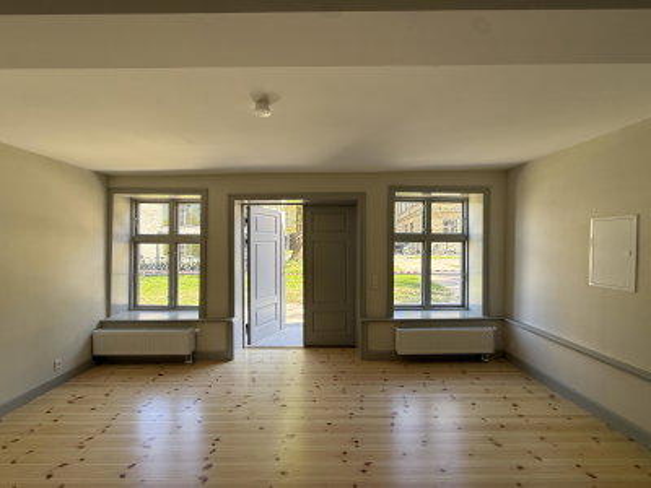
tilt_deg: -1.1
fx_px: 263
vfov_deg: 85.7
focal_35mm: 14
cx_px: 326
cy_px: 244
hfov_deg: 102.1
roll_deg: +0.2
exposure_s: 1/101
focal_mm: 2.22
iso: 64
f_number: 2.2
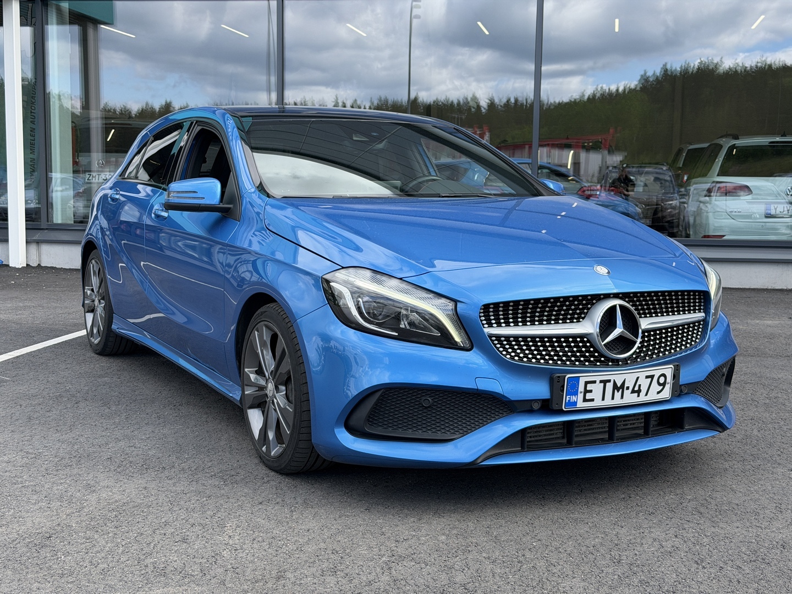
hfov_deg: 39.7
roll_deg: -0.8
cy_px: 297
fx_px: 1098
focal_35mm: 48
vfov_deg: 30.3
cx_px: 396
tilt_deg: -6.0
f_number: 1.78
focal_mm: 6.76
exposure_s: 1/1456
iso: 80
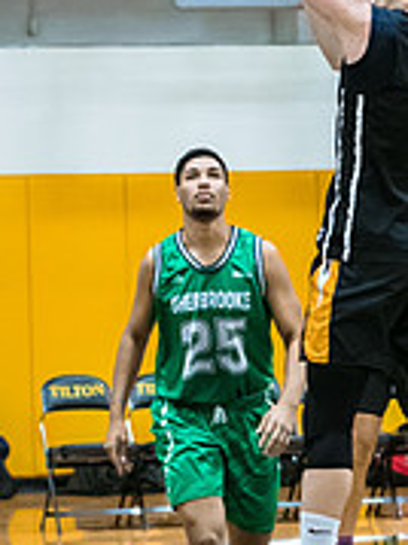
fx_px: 3996
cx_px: 335
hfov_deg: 5.8
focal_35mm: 254
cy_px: 228
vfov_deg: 7.8
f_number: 2.8
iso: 3200
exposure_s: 1/400
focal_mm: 70
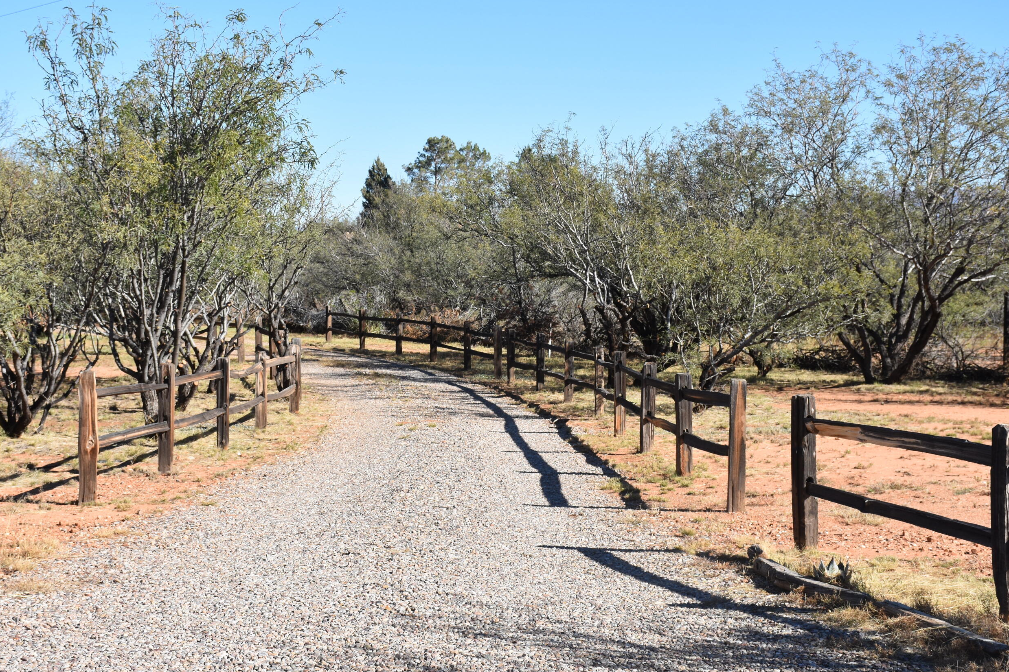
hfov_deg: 29.2
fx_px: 1934
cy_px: 295
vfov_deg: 19.7
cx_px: 475
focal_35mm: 69
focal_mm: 38
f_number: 8
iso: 200
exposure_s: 1/500
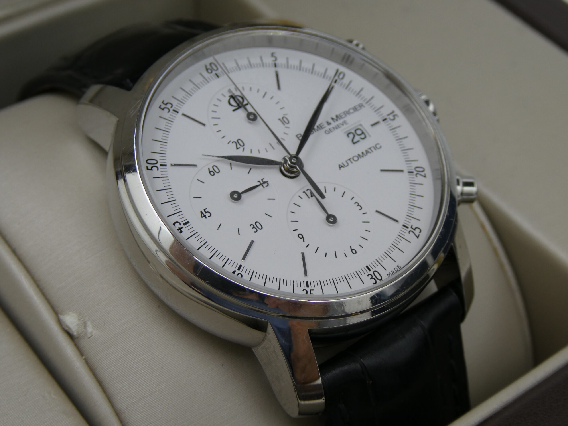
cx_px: 284
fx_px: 1149
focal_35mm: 70
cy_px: 213
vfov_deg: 21.0
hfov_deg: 27.8
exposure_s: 1/100
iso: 80
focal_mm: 12.5
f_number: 4.5
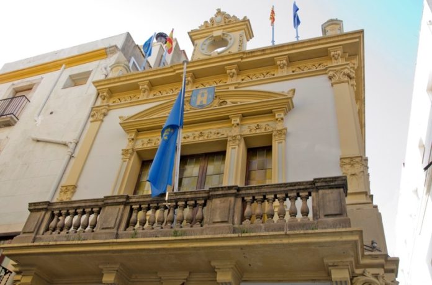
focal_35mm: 33
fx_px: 395
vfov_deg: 39.7
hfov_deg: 57.4
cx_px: 216
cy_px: 142
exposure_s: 1/60
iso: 500
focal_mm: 22
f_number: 11
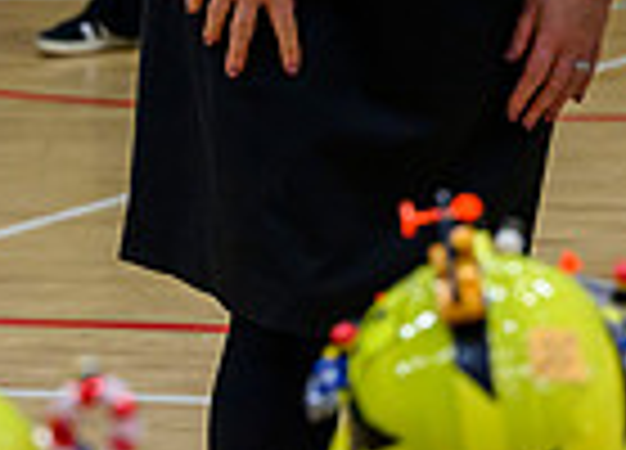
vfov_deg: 4.2
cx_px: 1123
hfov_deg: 5.8
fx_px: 6042
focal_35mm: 339
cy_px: -247
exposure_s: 1/200
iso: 2000
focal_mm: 76
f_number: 4
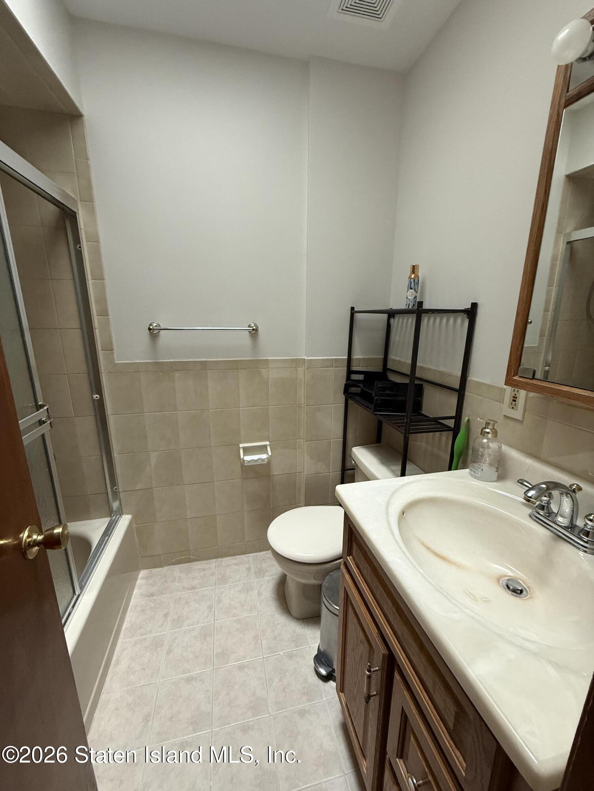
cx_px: 297
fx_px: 320
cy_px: 396
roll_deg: -0.4
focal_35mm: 14
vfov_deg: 102.1
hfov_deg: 85.7
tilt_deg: -13.3
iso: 400
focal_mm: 2.22
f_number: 2.2
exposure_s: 1/60
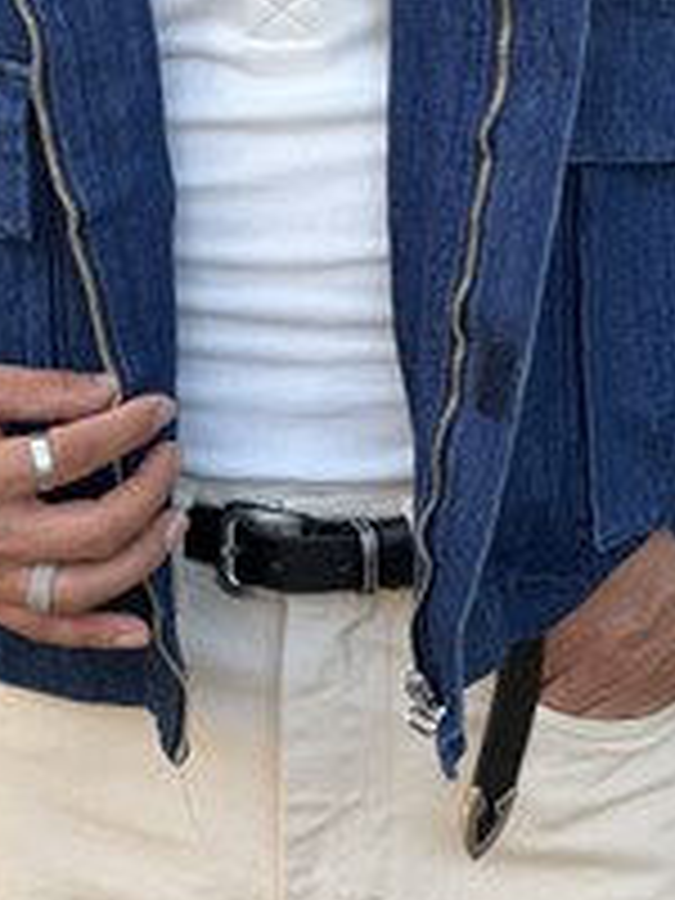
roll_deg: +0.5
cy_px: 398
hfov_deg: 11.6
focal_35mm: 128
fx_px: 3328
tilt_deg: -21.1
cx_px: 324
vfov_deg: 15.4
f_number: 1.78
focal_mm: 6.76
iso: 64
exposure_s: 1/442
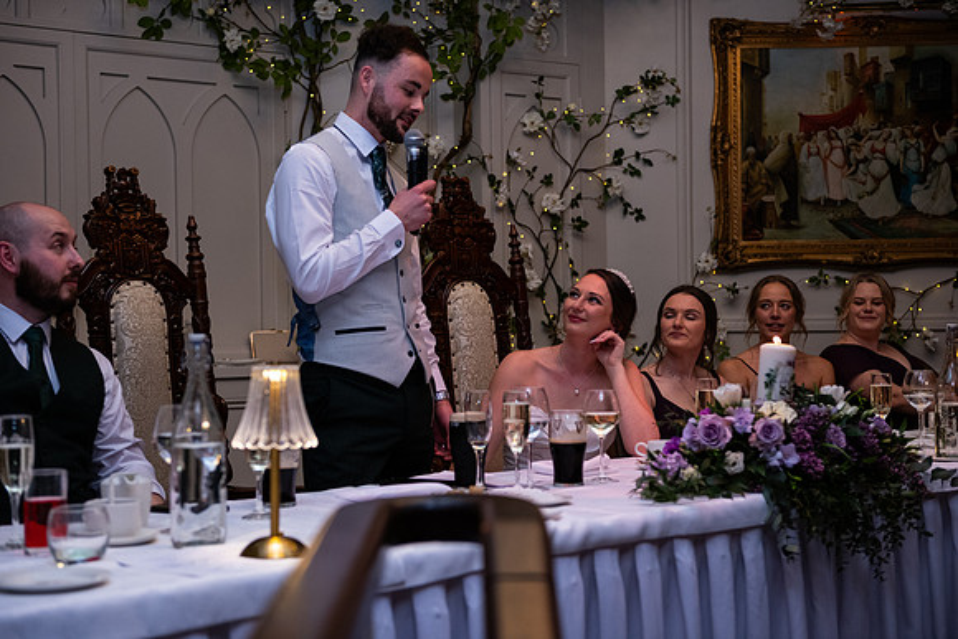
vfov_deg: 24.2
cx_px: 479
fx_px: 1491
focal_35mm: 56
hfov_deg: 35.6
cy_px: 320
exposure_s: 1/160
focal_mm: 56
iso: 1000
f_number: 3.5
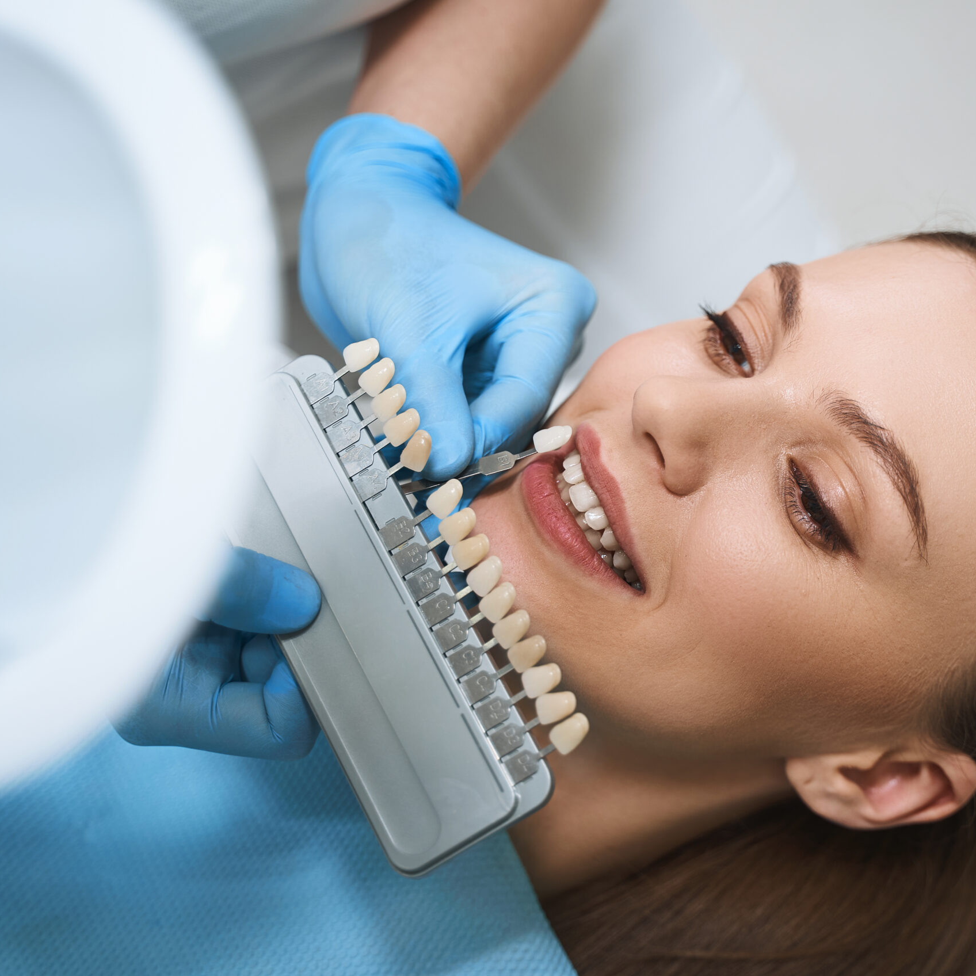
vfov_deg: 25.4
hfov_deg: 25.2
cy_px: 487
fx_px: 2169
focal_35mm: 68
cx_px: 653
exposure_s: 1/125
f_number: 2.8
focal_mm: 53
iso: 200
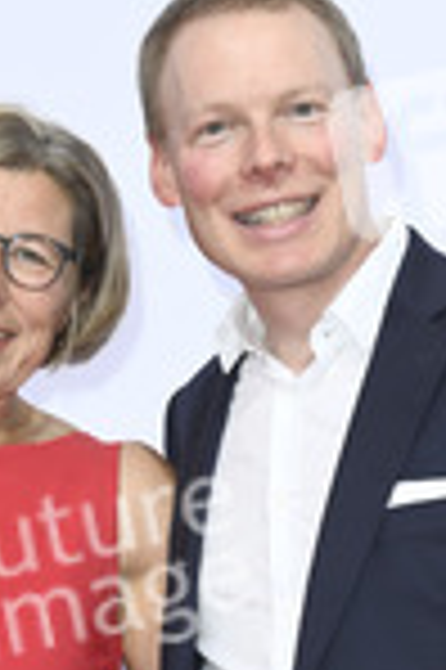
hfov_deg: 8.2
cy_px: 809
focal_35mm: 166
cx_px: 149
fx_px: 3092
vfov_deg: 12.1
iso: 400
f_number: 6.3
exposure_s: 1/250
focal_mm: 62
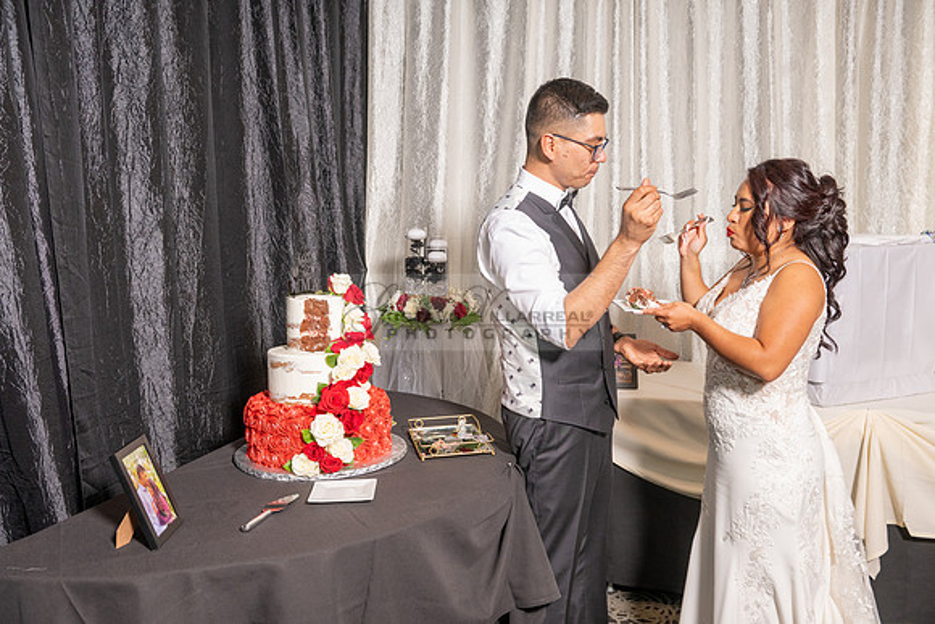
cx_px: 468
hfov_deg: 58.7
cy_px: 312
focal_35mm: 32
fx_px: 831
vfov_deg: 41.1
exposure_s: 1/200
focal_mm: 32
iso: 800
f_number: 5
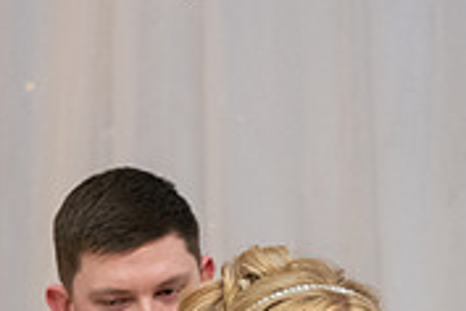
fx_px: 2964
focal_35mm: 229
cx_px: 242
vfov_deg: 5.9
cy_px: 476
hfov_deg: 9.0
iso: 1250
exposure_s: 1/160
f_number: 3.5
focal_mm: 70
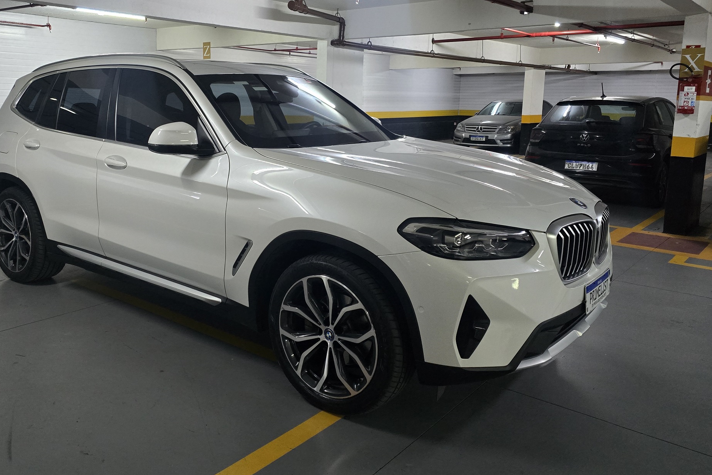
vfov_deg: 42.1
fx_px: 613
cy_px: 183
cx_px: 290
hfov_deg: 59.9
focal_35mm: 31
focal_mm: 6.3
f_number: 1.7
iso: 1600
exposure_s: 1/60
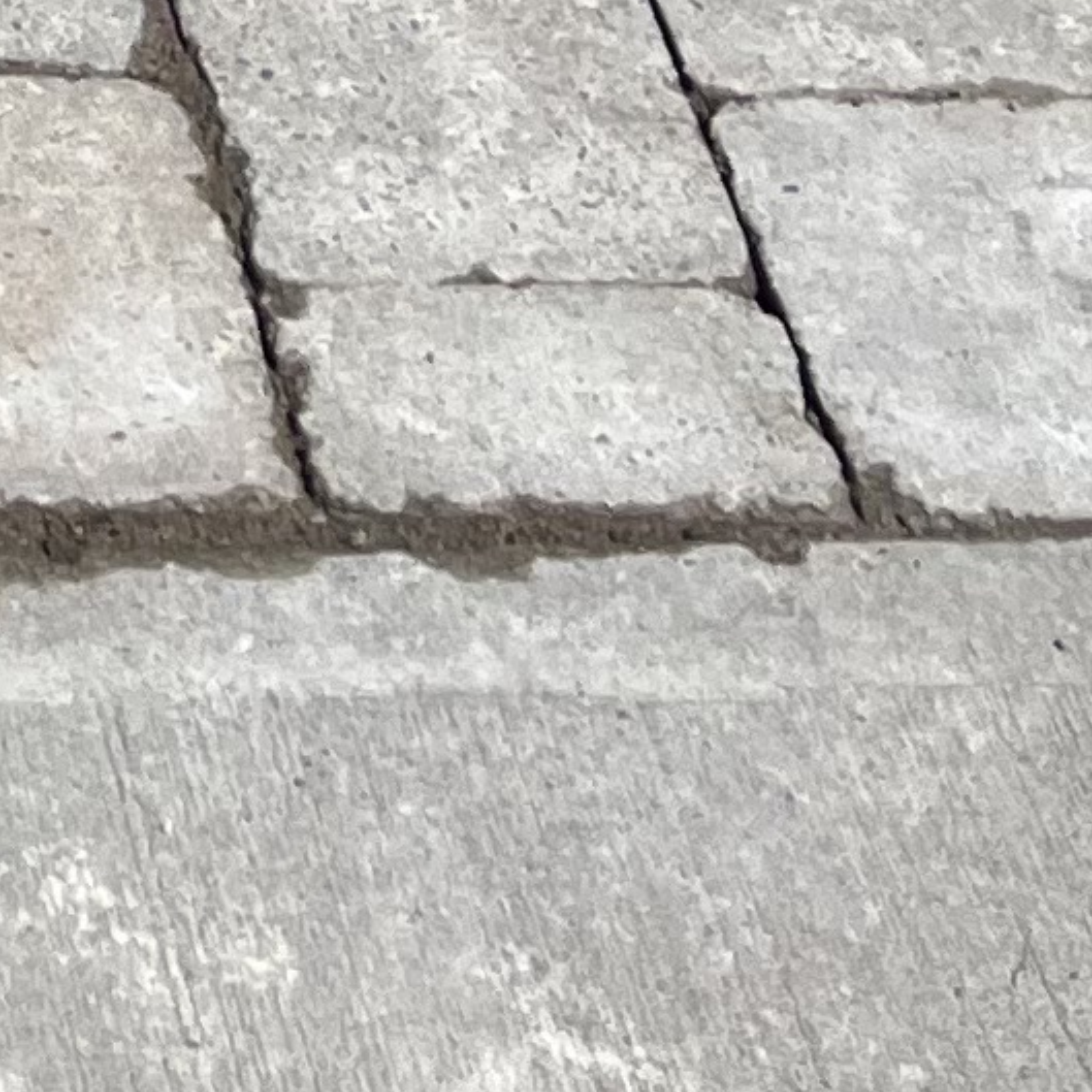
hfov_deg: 9.4
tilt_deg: -8.8
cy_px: -2762
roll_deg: +0.6
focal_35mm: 175
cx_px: -966
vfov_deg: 7.8
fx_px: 6246
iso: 50
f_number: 1.6
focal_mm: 5.1
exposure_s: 1/6494
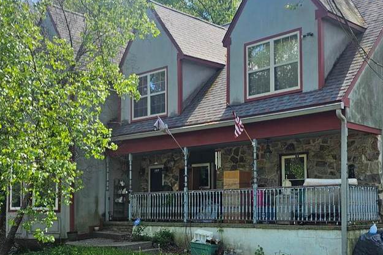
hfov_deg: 40.3
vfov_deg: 27.3
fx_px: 521
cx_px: 211
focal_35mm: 49
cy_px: 179
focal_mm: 6.3
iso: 12
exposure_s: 1/120
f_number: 1.7
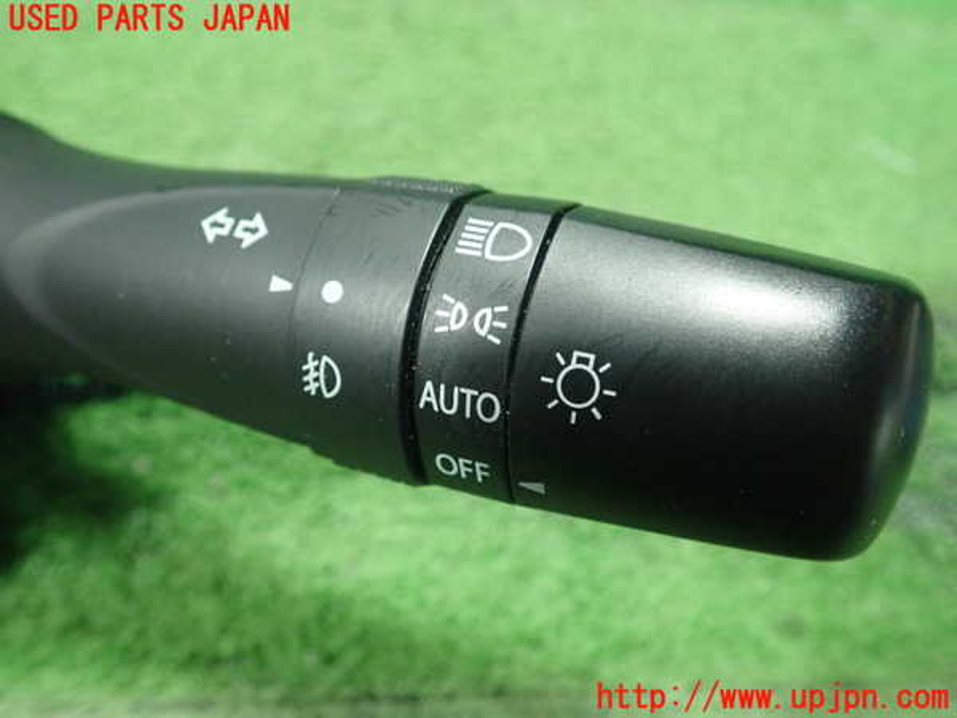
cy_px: 359
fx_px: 829
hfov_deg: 60.0
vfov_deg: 46.8
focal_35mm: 30
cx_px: 478
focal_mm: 5.5
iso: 800
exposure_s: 1/125
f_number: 2.3
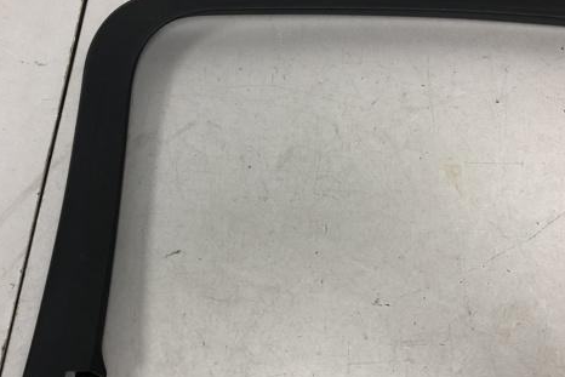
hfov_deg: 48.4
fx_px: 628
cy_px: 210
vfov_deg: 33.4
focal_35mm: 40
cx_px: 284
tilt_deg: -71.0
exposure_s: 1/33
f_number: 1.8
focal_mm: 4
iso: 40
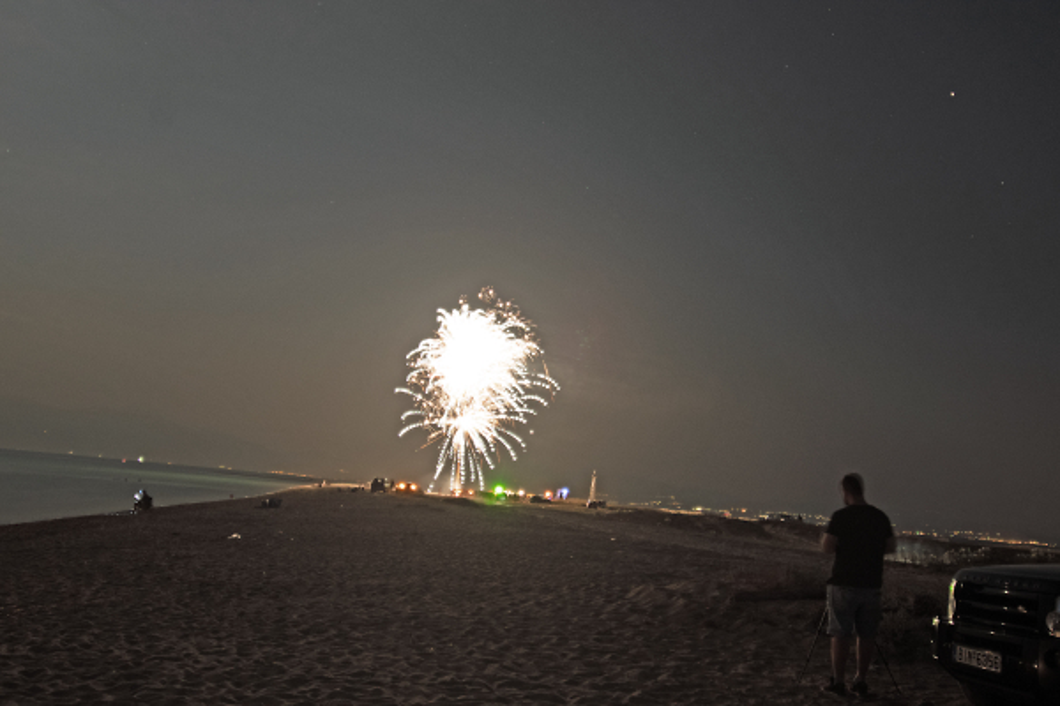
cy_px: 353
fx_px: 1060
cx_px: 530
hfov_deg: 53.1
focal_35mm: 36
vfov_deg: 36.9
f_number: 4
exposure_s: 8
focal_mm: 24
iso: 400
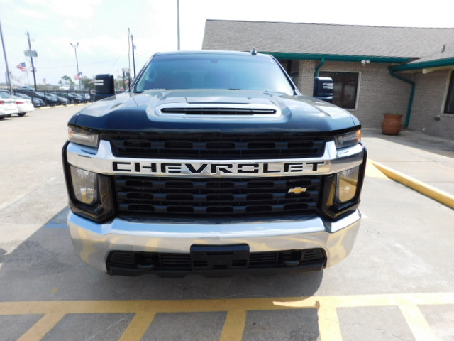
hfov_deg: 73.9
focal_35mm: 23
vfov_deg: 58.9
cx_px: 227
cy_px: 170
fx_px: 302
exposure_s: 1/1250
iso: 125
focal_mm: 4
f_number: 3
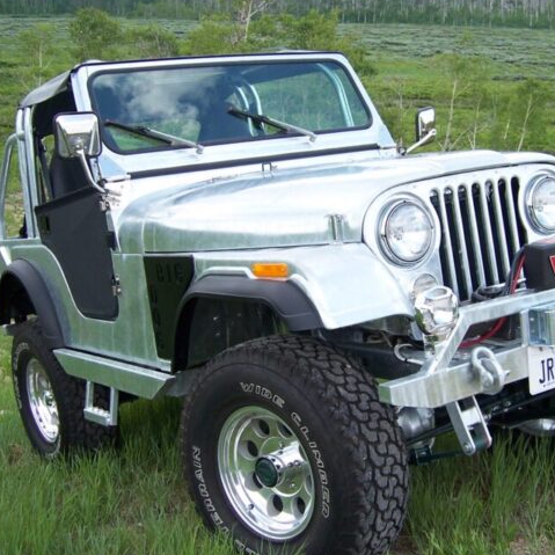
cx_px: 324
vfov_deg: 33.4
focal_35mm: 51
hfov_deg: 33.3
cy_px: 299
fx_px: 925
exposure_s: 1/350
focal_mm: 6
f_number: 3
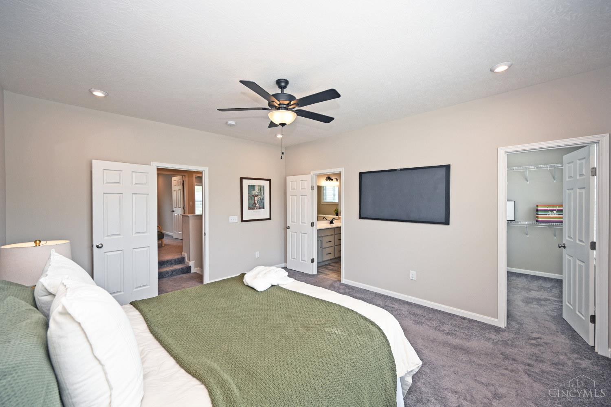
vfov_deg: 81.2
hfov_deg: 104.3
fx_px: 238
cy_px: 204
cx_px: 306
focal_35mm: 14
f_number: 5
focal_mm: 14
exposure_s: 1/100
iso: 200
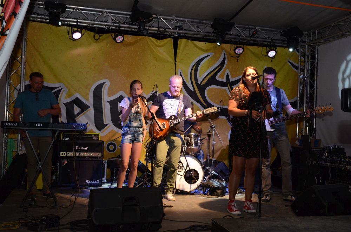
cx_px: 176
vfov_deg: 32.9
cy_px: 116
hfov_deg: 48.0
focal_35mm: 40
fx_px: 394
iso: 1600
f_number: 7.1
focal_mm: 27
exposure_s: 1/60
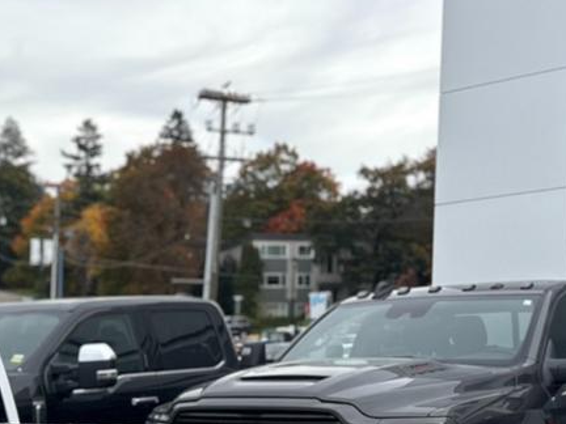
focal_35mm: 77
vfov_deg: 18.4
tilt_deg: -3.7
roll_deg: +0.1
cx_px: -88
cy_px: 470
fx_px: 1259
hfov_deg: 23.5
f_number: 1.6
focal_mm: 5.96
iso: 50
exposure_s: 1/1799
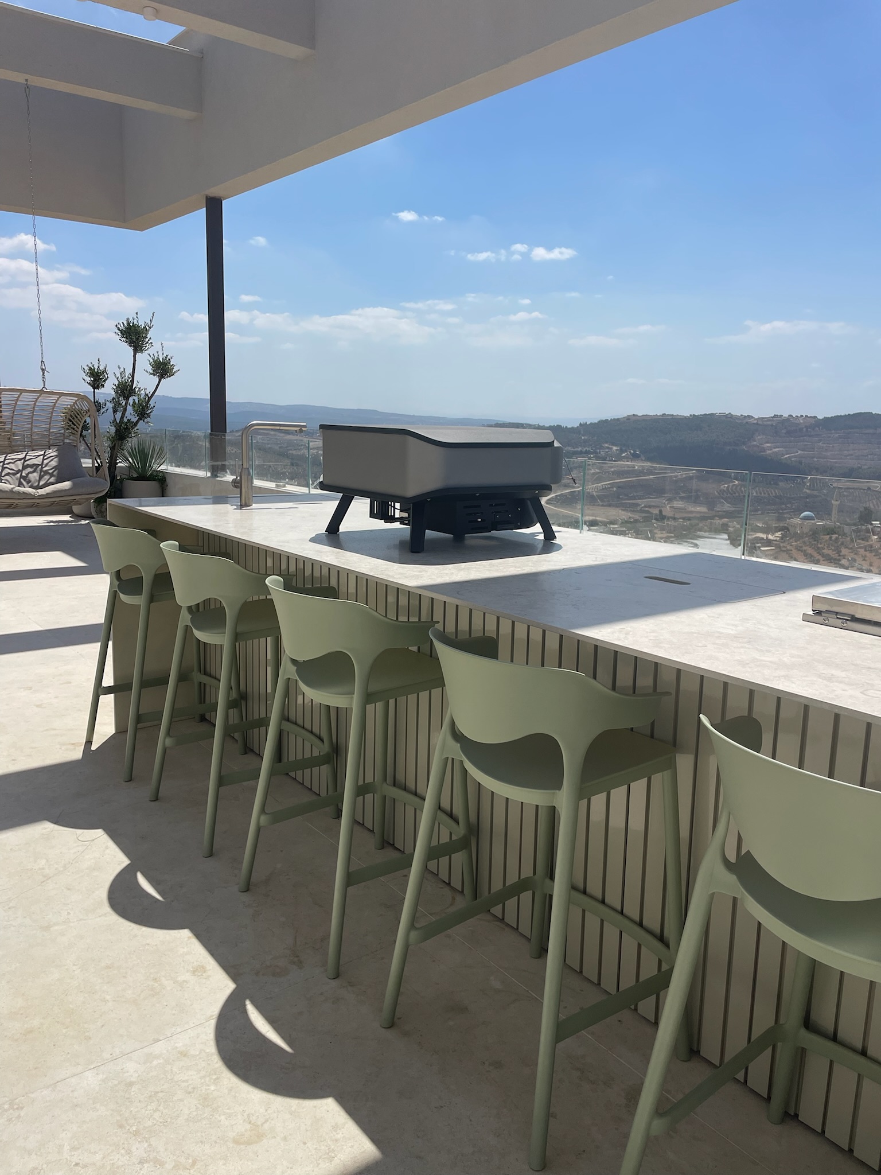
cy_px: 588
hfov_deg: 53.1
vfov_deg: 67.3
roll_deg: +0.0
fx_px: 882
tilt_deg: -10.0
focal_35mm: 26
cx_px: 440
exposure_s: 1/9091
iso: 50
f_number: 1.6
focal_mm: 4.2
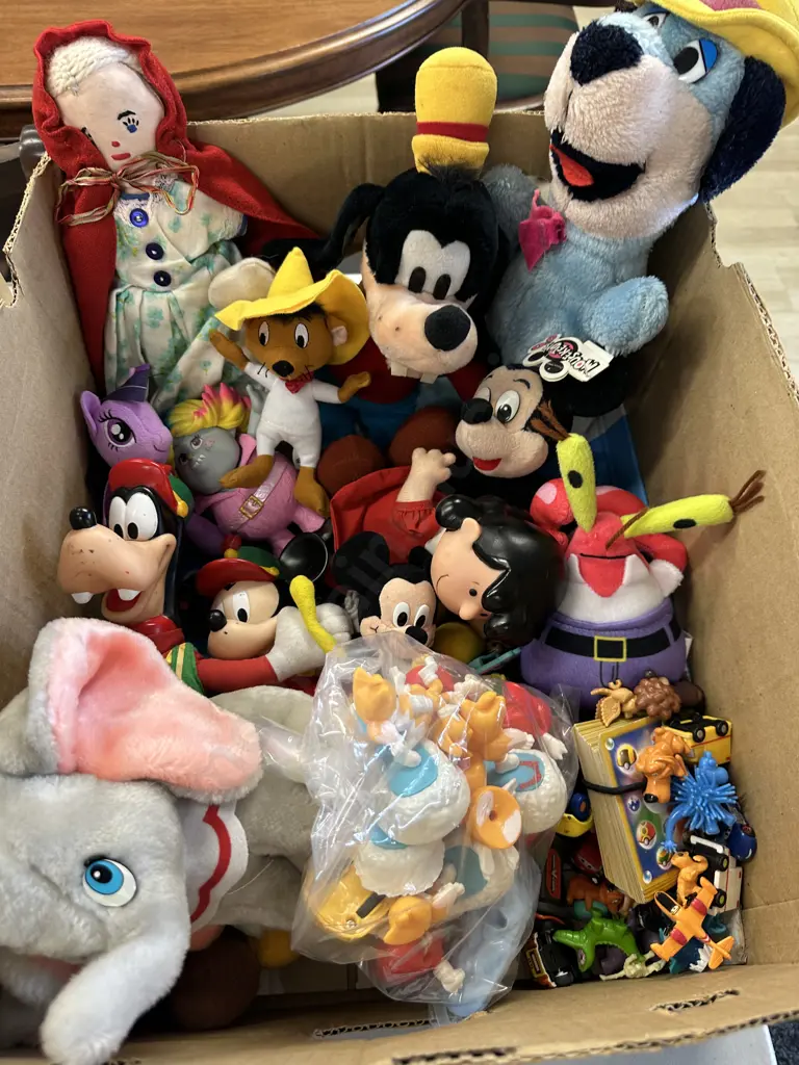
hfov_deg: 56.8
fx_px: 739
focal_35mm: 24
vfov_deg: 71.6
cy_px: 532
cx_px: 400
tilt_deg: -61.7
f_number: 1.78
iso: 160
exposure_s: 1/50
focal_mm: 6.86
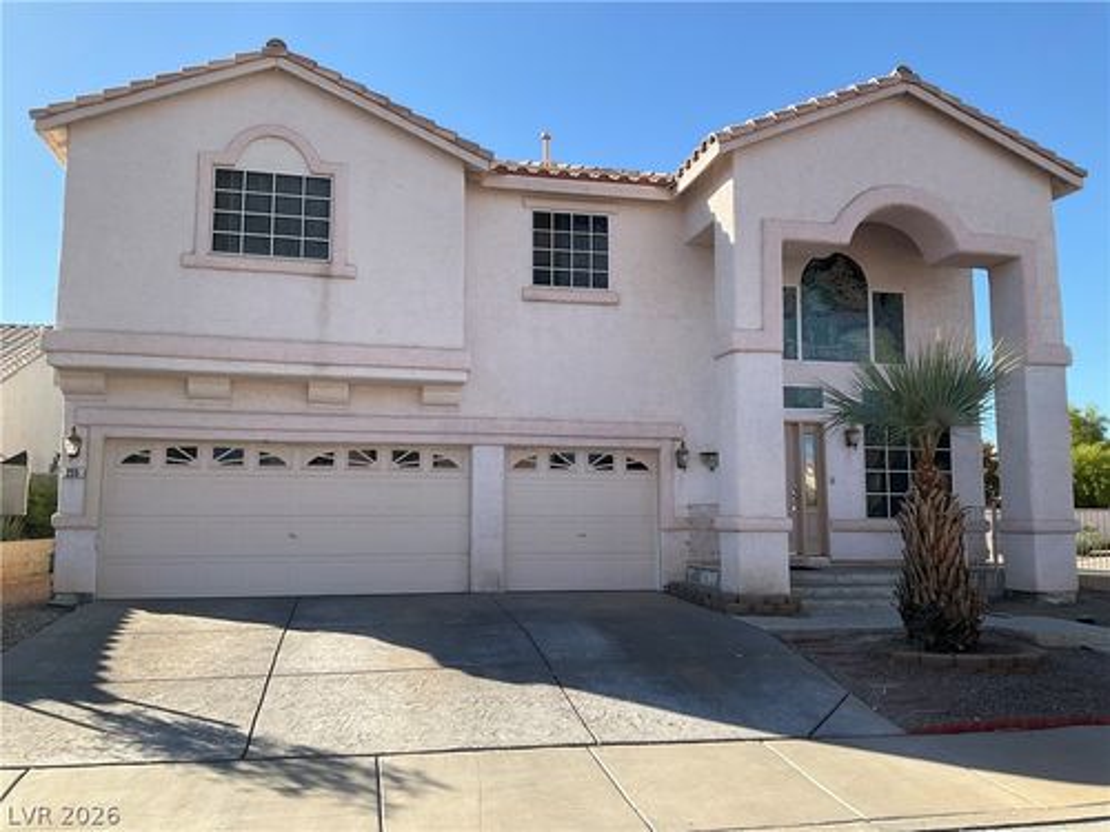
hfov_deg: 61.7
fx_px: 930
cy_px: 416
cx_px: 555
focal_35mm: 29
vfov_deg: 48.2
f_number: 1.8
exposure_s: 1/1279
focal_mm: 3
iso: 25
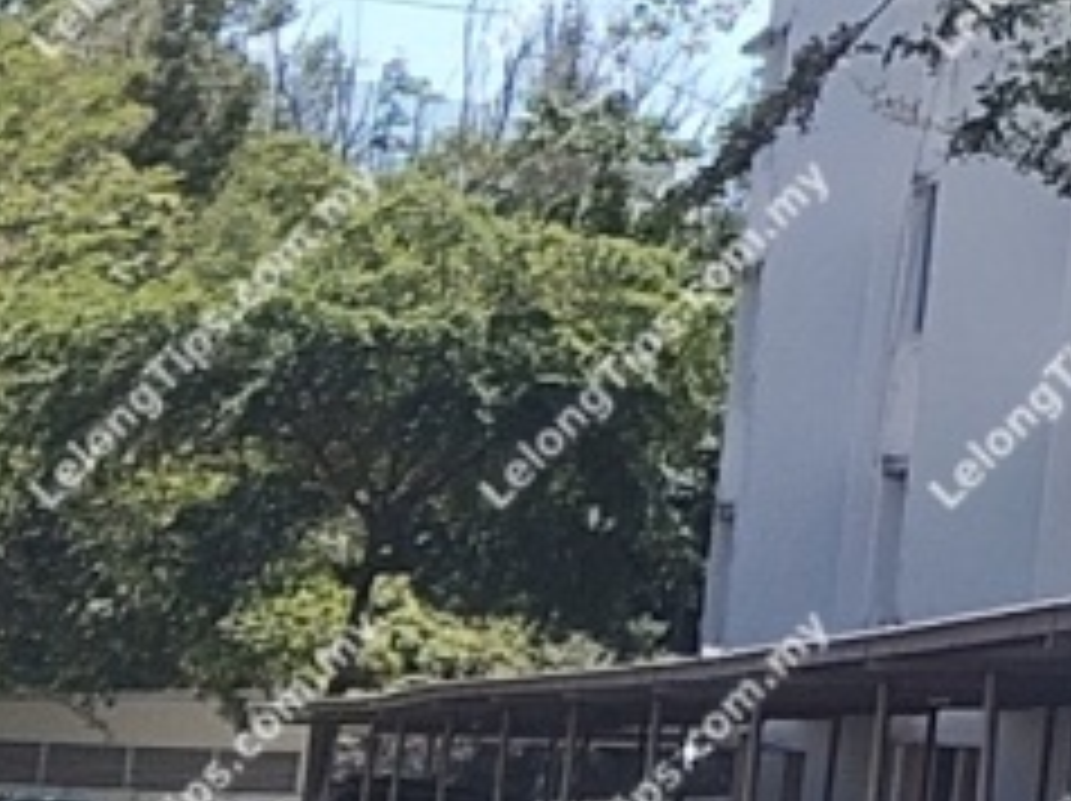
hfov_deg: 7.1
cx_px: 3542
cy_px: -819
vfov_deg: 6.0
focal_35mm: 240
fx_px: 7418
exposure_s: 1/621
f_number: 1.8
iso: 100
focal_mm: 4.15
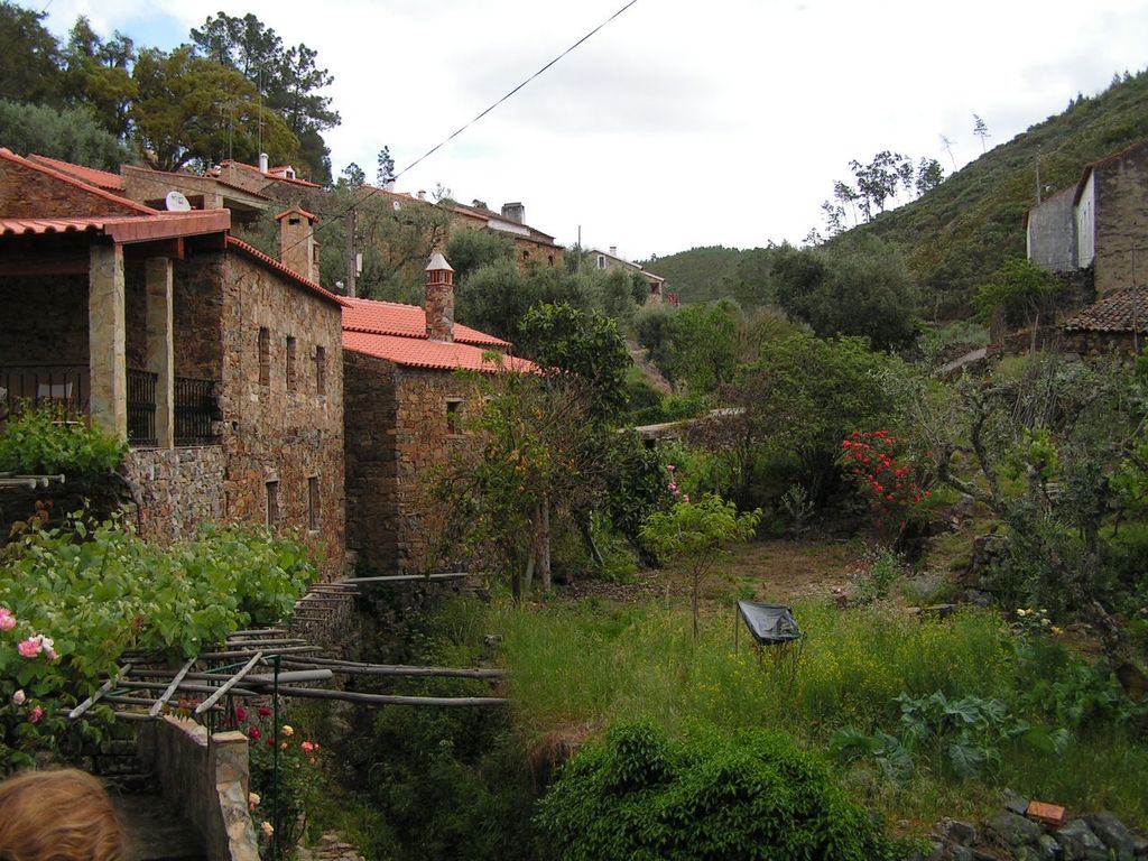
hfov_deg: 49.0
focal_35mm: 38
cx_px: 574
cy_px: 430
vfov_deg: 37.7
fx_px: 1260
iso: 50
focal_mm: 6.3
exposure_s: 1/640
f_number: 2.8
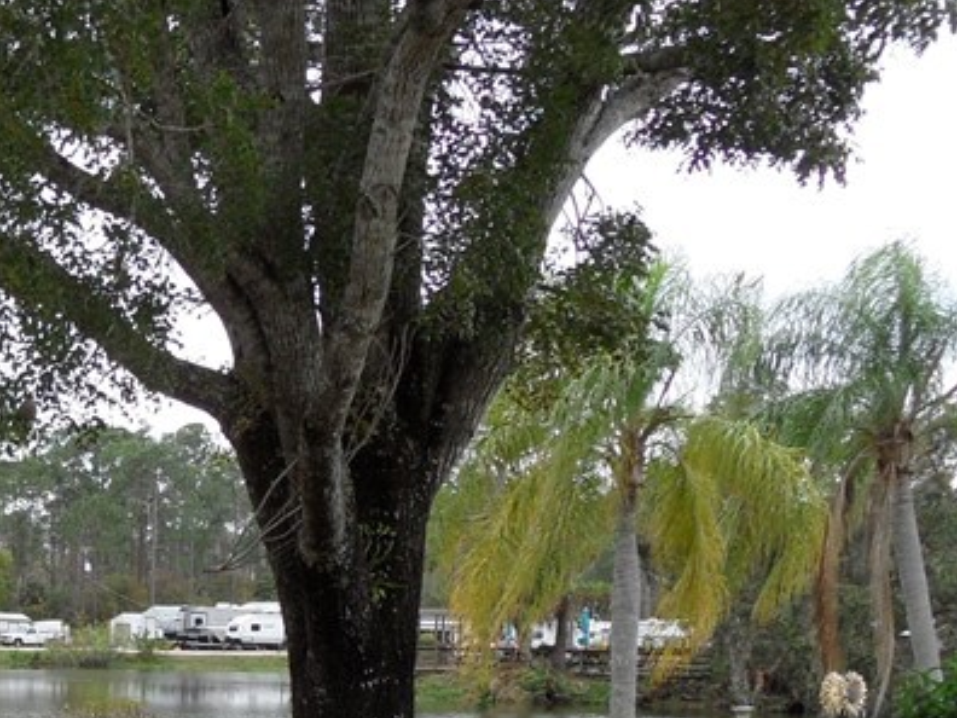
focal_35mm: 62
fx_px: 1714
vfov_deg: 22.2
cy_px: 805
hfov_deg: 28.1
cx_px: -121
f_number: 3.2
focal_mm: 3.9
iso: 80
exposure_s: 1/250
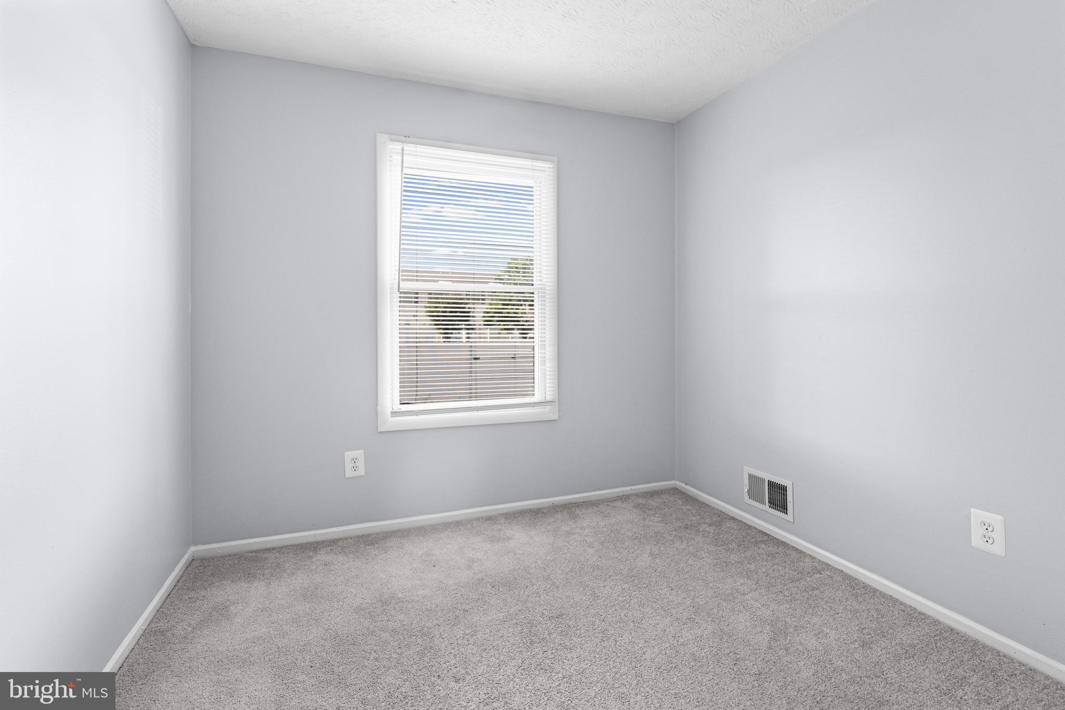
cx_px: 532
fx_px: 473
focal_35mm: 16
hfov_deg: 96.7
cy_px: 355
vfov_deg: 73.7
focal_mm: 16
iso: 800
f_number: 5
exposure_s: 1/15
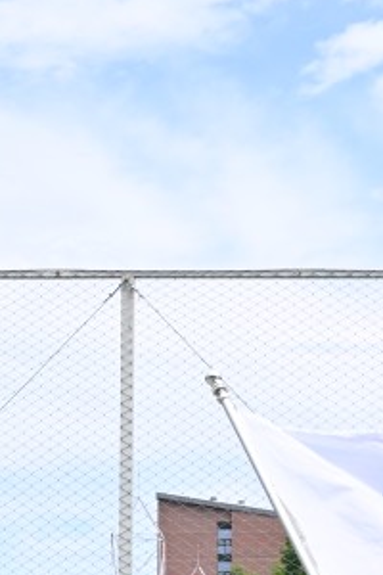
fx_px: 2094
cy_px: 665
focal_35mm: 131
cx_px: 372
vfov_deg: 15.1
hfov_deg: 10.4
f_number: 5.6
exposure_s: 1/1600
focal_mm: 20.5
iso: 400
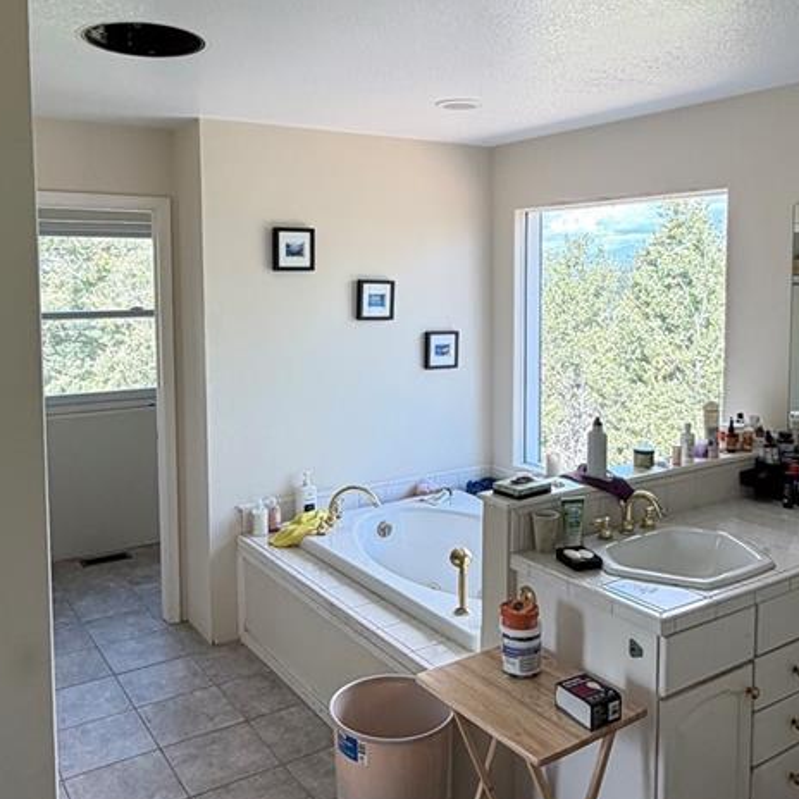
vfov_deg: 50.9
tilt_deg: -3.9
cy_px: 343
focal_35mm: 32
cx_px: 417
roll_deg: +0.6
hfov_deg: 51.1
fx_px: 836
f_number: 2.2
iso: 100
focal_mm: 2.22
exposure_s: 1/121
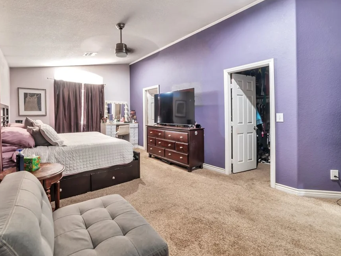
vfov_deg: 78.0
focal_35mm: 16
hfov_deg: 93.9
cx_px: 147
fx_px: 158
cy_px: 123
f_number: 11
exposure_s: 4
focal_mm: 14
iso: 100
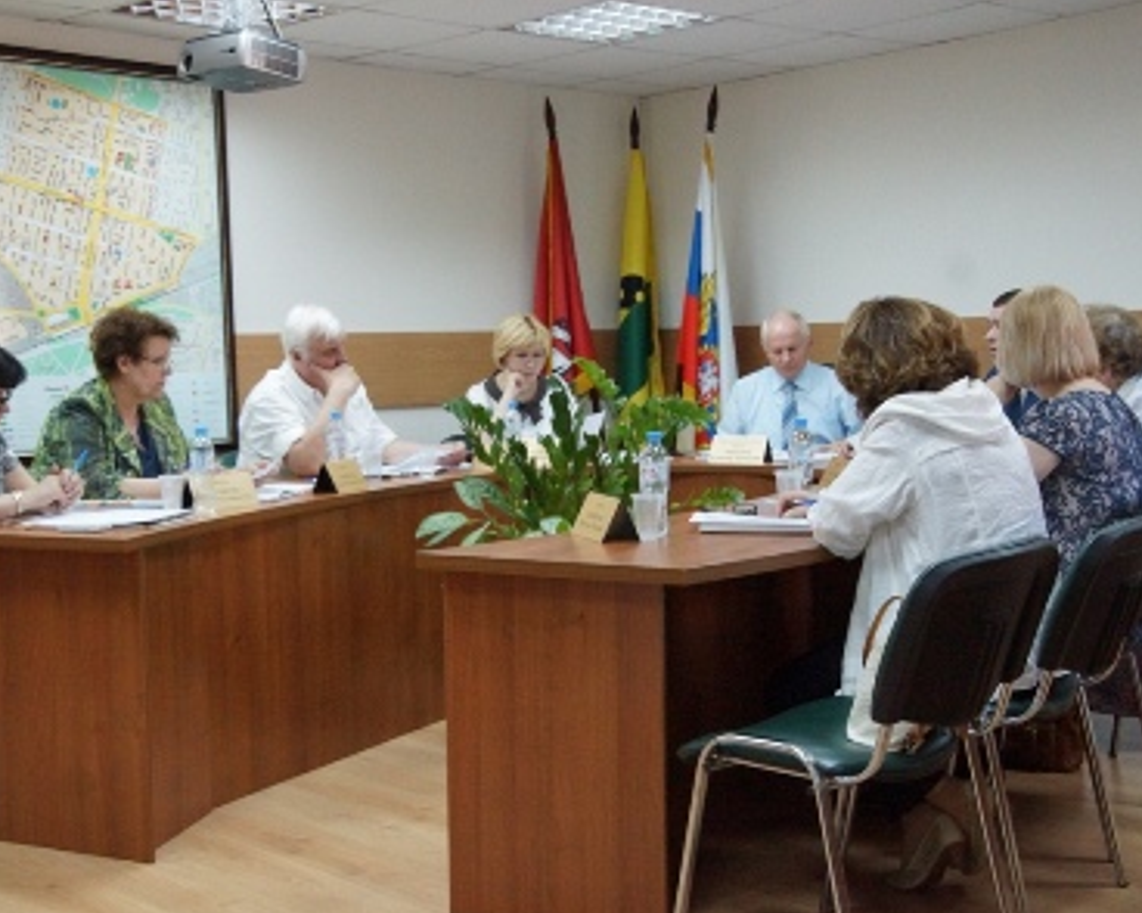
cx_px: 515
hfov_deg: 38.8
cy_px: 461
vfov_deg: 31.4
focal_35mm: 48
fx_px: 1621
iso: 2500
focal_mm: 28
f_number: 6.3
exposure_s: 1/125
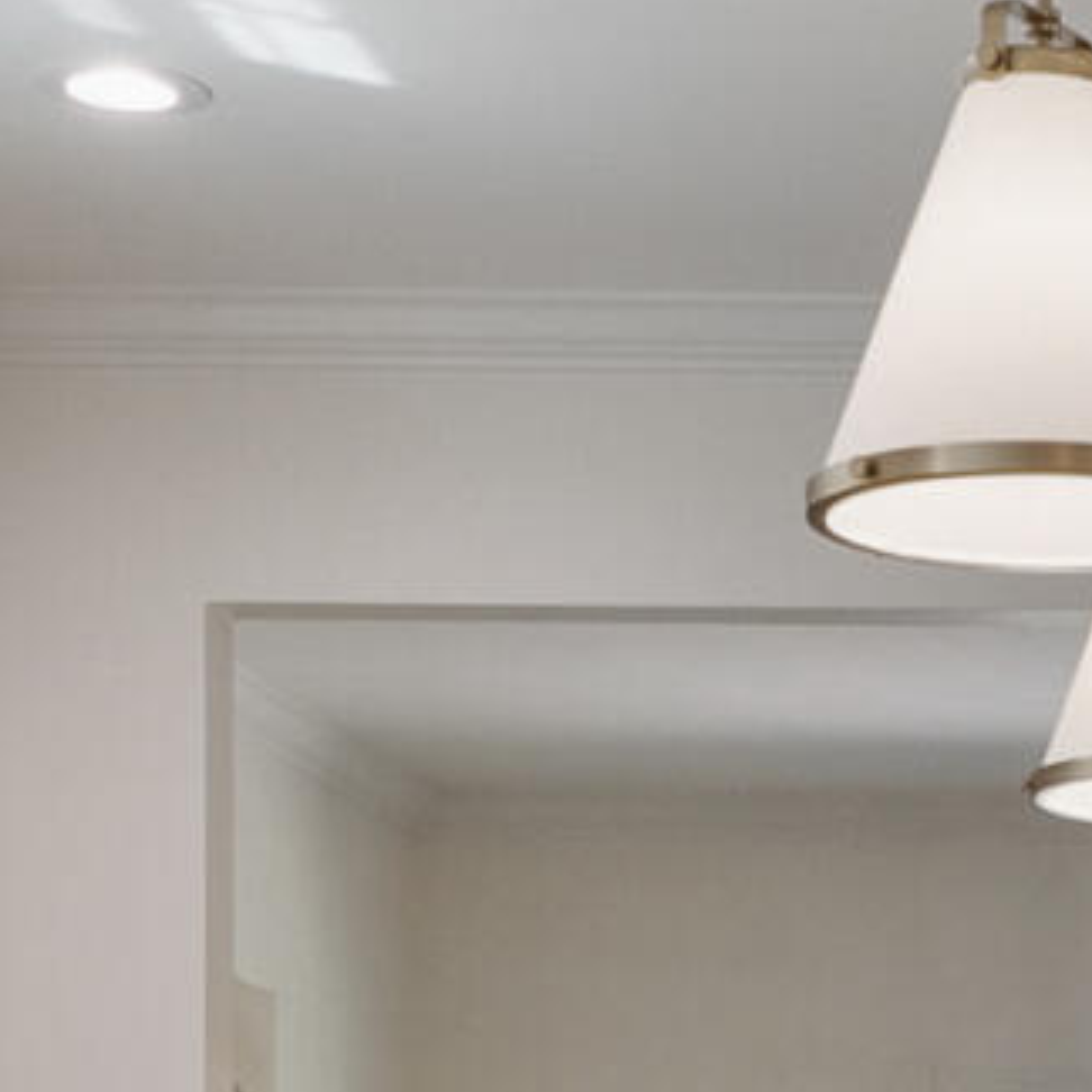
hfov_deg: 13.0
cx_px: 1682
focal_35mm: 126
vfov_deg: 13.2
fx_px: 4497
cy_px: 1582
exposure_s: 1/20
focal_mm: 16
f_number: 7.1
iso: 1250
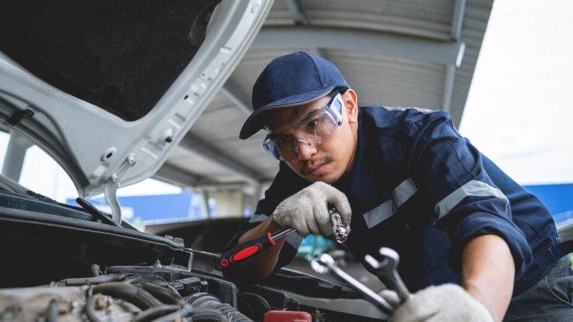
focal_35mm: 40
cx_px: 261
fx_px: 608
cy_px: 178
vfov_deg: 29.7
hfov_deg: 50.4
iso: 100
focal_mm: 35
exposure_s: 1/250
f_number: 3.2
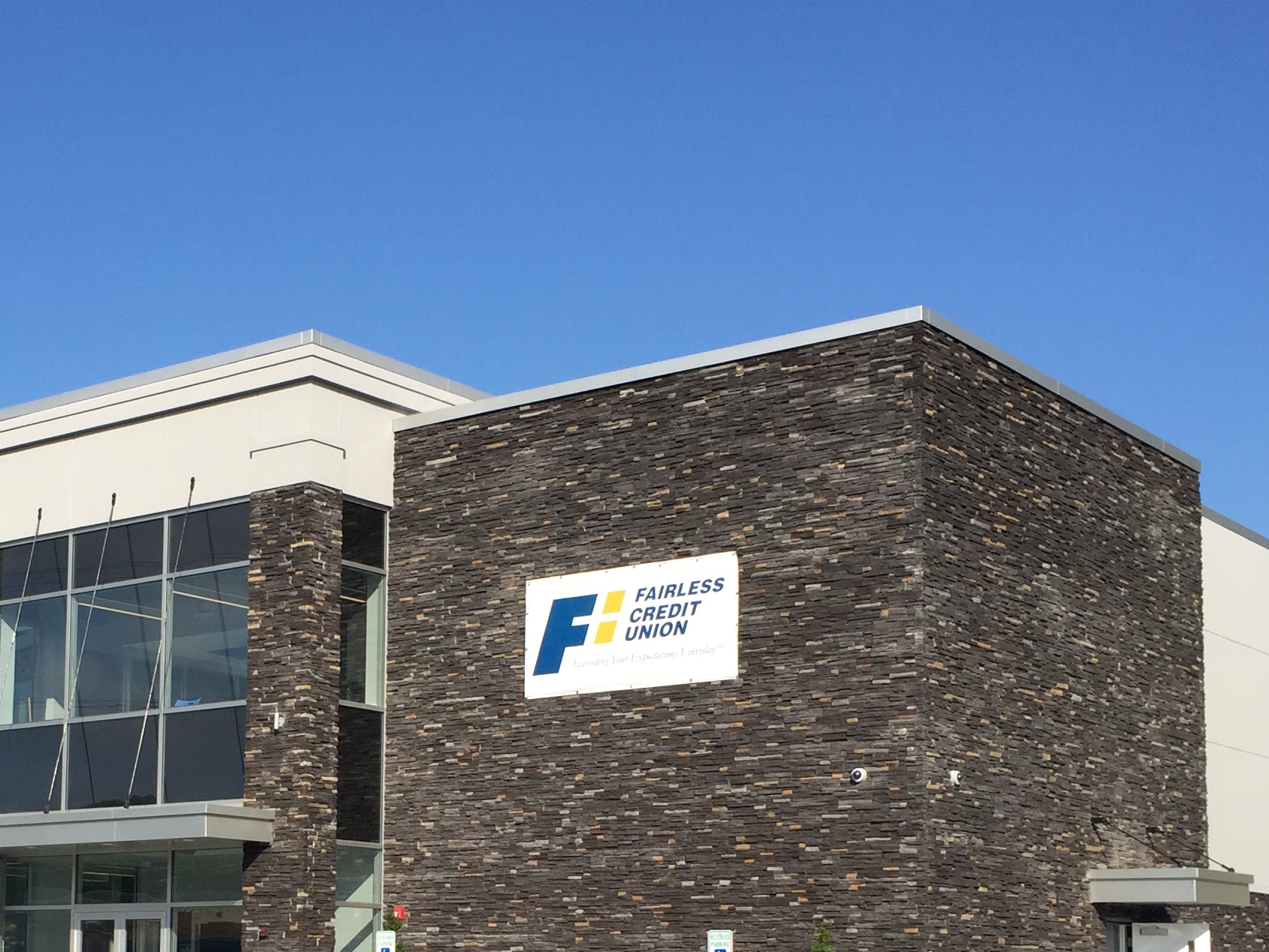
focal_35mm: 56
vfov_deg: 25.6
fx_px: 2053
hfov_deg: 33.7
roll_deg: -2.1
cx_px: 327
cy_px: 770
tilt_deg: +6.3
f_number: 2.2
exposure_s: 1/2198
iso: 32
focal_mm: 4.15
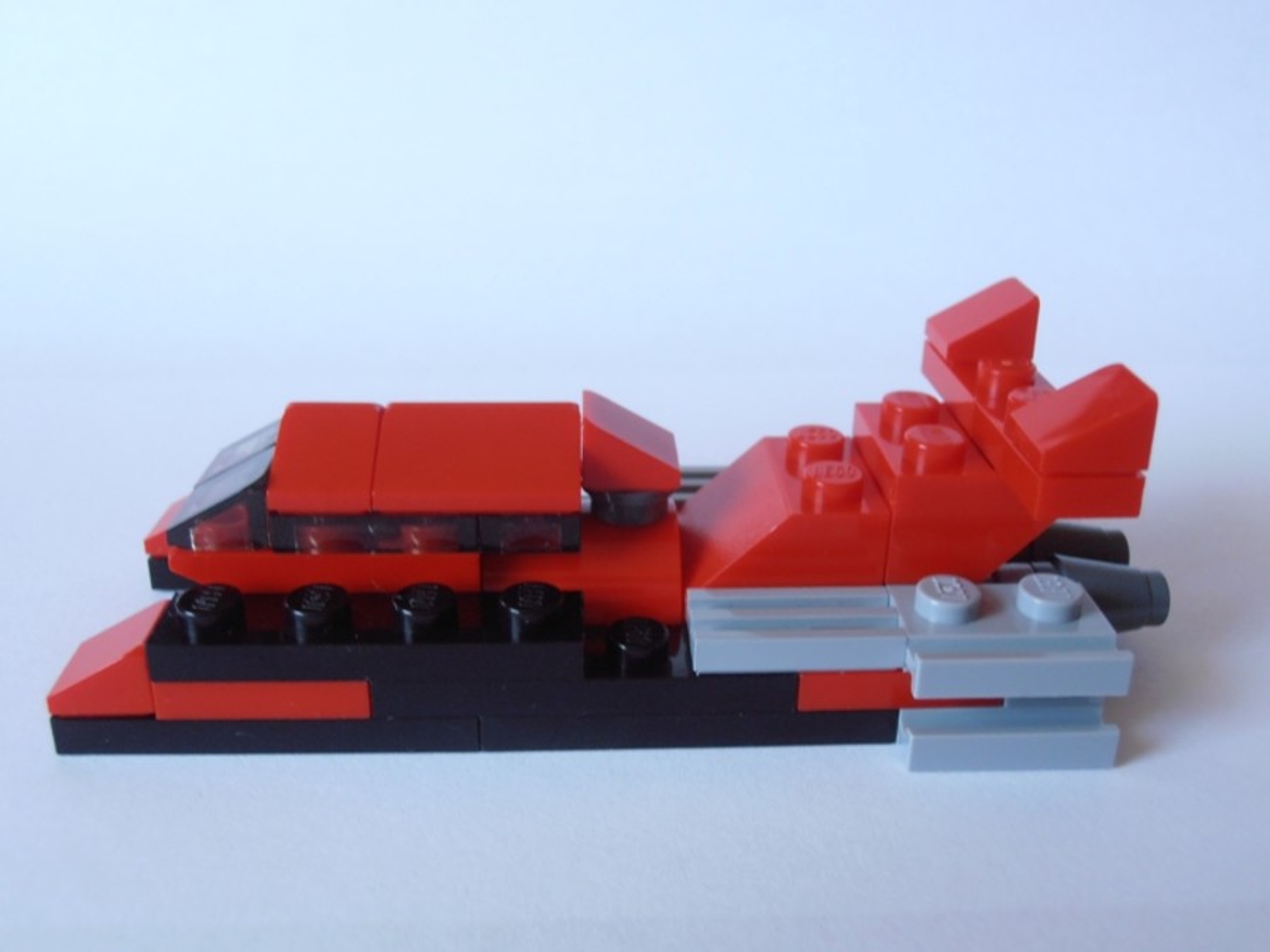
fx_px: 1357
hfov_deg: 50.1
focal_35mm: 37
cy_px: 476
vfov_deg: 38.7
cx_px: 635
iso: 125
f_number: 3.9
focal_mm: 6.61
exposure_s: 1/25
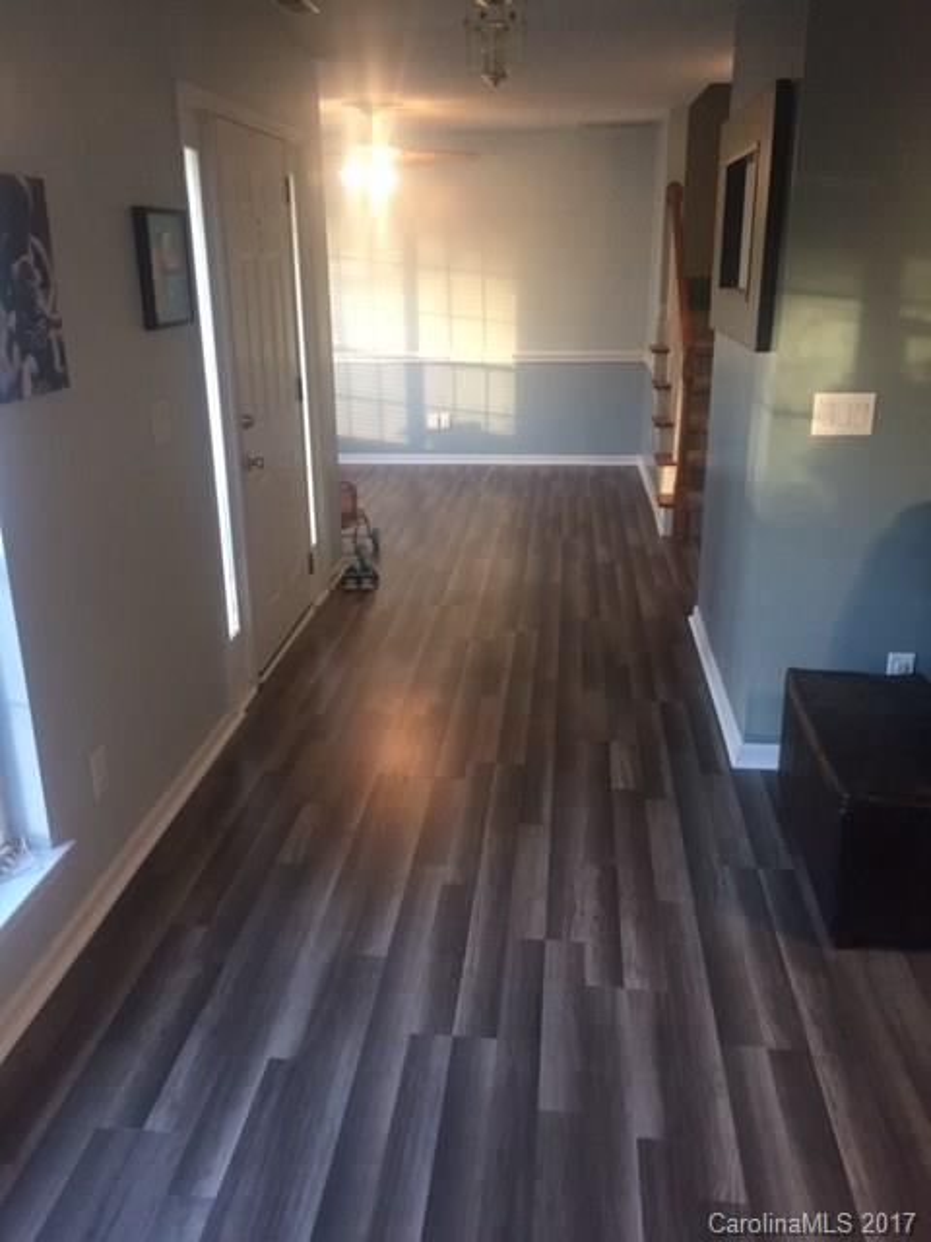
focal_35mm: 29
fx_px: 1040
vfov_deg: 61.7
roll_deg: +1.1
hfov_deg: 48.2
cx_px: 466
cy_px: 621
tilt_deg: -17.6
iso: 125
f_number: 2.2
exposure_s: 1/30
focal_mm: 4.15
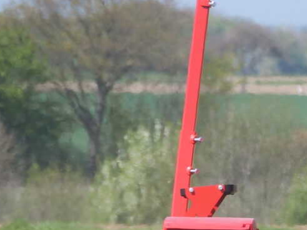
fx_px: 12913
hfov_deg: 1.4
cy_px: 183
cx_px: 729
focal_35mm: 1456
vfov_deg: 1.0
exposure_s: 1/640
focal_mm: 140
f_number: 6.3
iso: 200
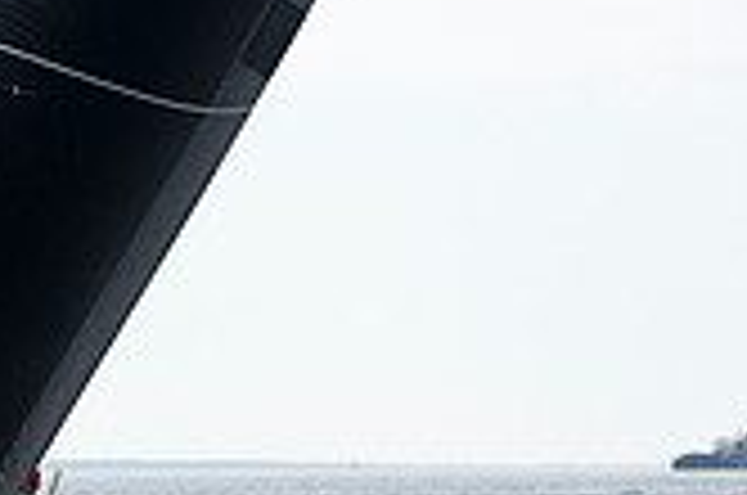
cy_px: 583
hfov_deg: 2.9
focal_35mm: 701
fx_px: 14518
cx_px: -306
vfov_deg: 2.0
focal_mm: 200
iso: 250
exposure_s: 1/800
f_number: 8
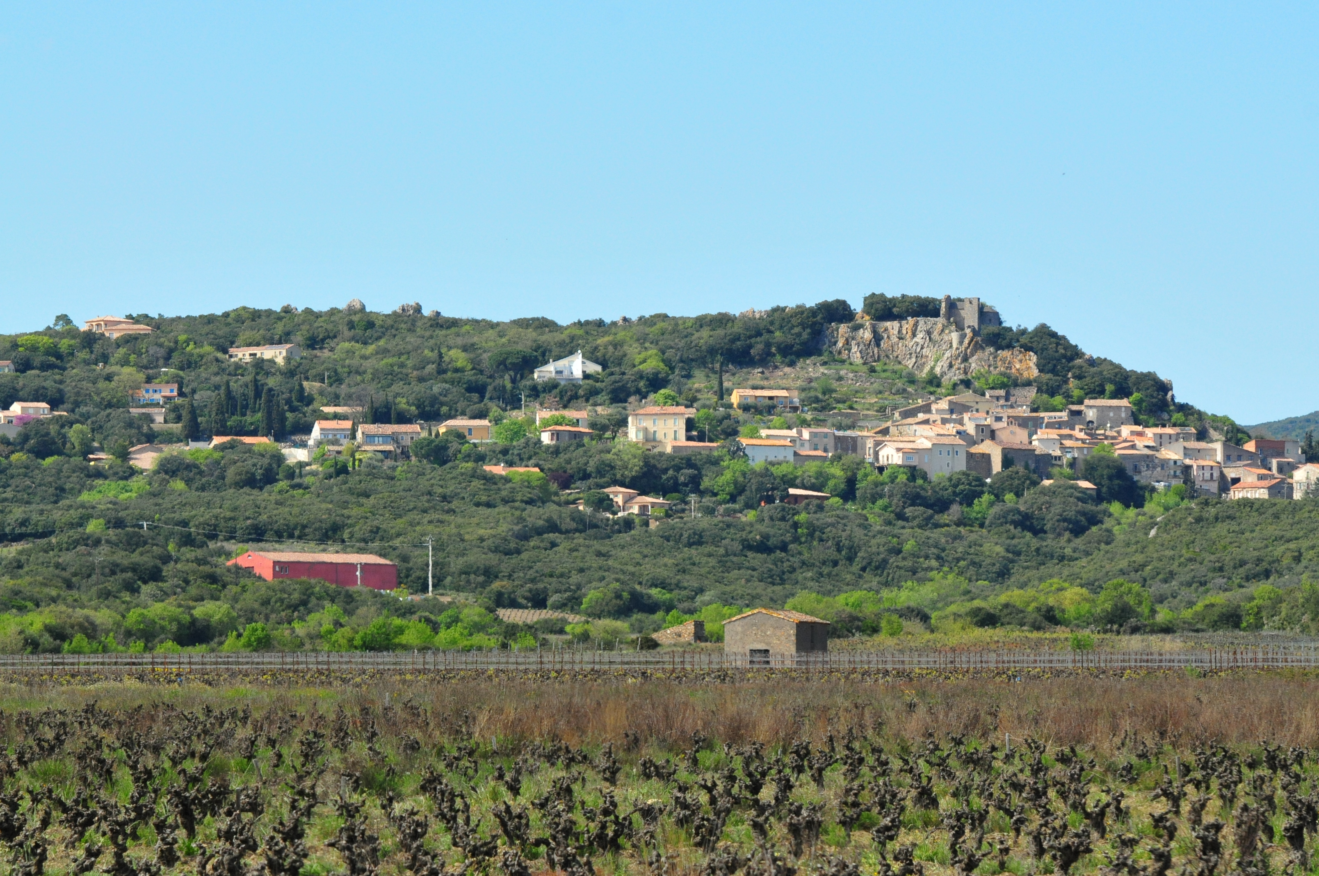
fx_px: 6697
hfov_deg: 11.2
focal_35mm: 183
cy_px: 438
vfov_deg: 7.5
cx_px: 660
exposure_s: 1/1600
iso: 1000
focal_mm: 122
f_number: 10
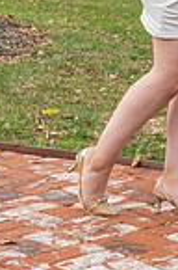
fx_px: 1192
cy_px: -178
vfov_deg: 12.1
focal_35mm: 160
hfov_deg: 7.5
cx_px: 544
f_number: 5.6
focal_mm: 27
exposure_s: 1/125
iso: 200
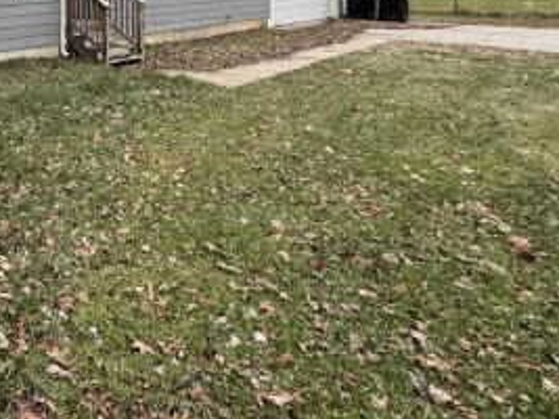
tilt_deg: +0.6
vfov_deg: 35.5
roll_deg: +0.5
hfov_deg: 40.4
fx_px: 565
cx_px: -81
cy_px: -27
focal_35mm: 35
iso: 64
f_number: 2.2
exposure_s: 1/99
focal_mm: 2.22
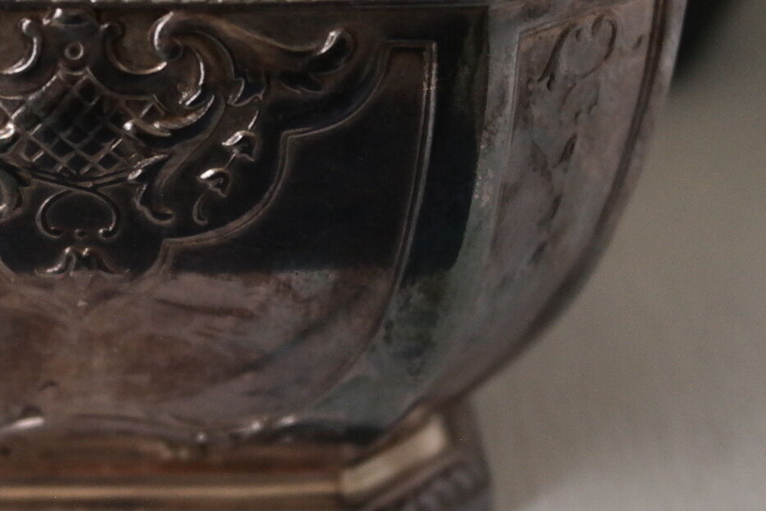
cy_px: 174
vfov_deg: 12.7
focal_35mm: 108
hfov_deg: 18.6
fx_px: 2298
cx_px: 91
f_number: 5.6
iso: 1600
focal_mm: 38
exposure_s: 1/30
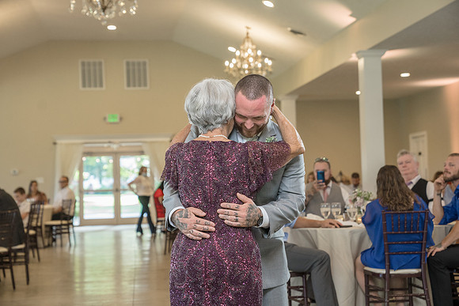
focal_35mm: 70
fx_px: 893
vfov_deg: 19.5
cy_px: 153
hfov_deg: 28.8
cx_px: 230
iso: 2000
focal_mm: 70
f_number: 4
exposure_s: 1/250
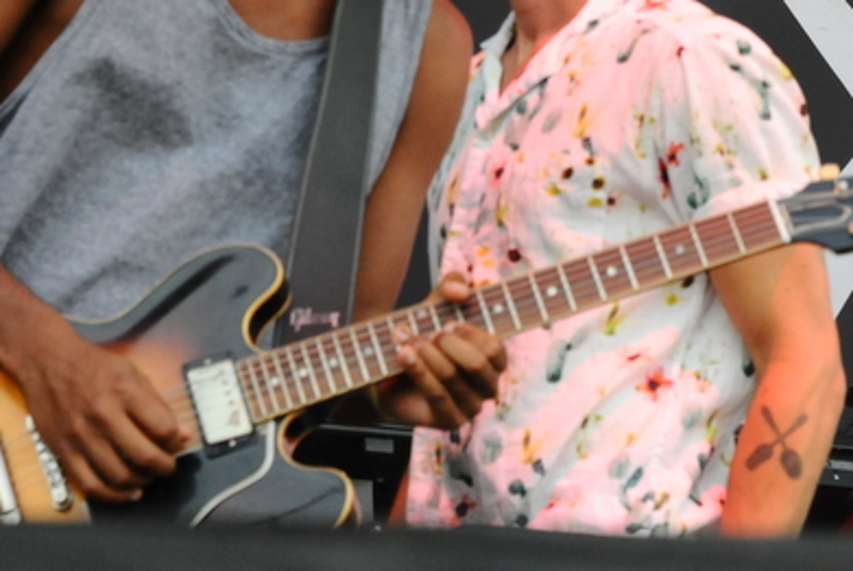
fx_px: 3583
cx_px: 388
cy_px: 50
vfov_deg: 9.1
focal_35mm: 151
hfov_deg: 13.6
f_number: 8
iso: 1250
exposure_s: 1/400
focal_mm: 82
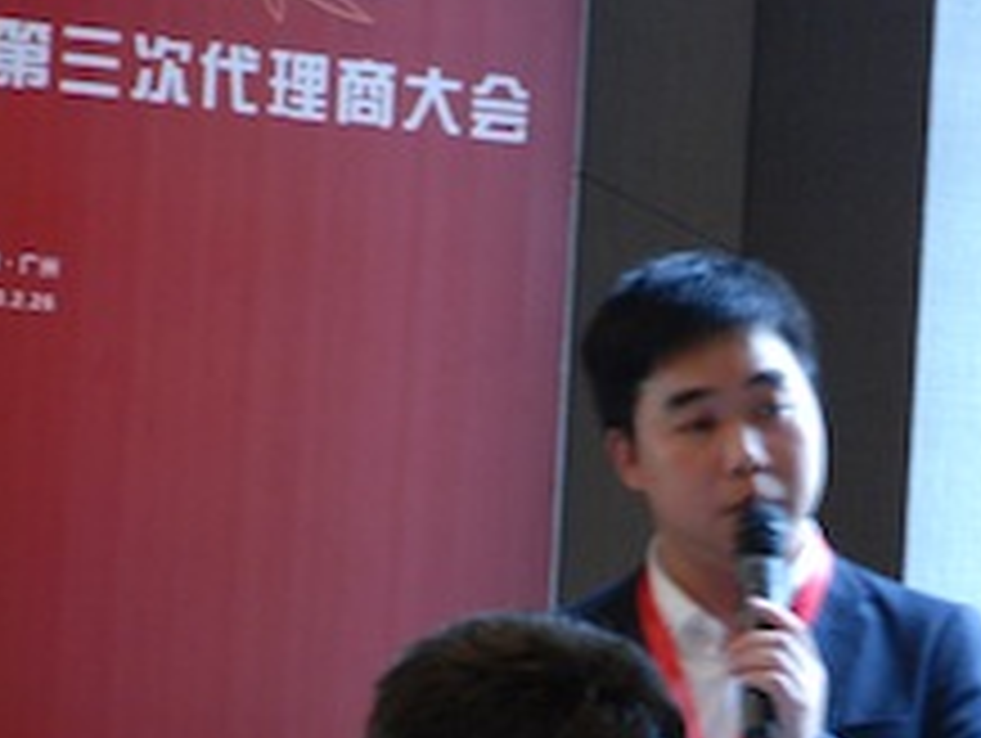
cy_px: 729
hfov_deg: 4.9
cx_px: 693
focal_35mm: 402
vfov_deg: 3.7
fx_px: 11417
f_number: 5.6
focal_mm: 95
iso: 640
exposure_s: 1/5
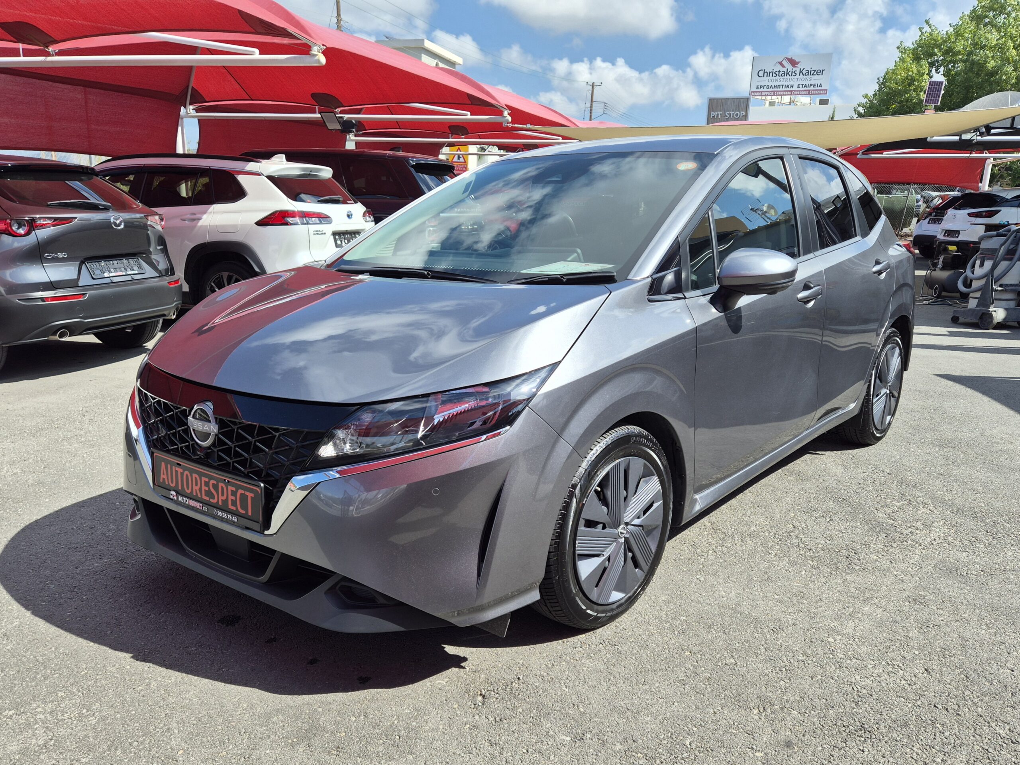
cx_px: 510
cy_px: 382
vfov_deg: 58.9
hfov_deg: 73.9
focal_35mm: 23
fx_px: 678
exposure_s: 1/1250
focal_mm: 5.4
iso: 25
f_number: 1.8
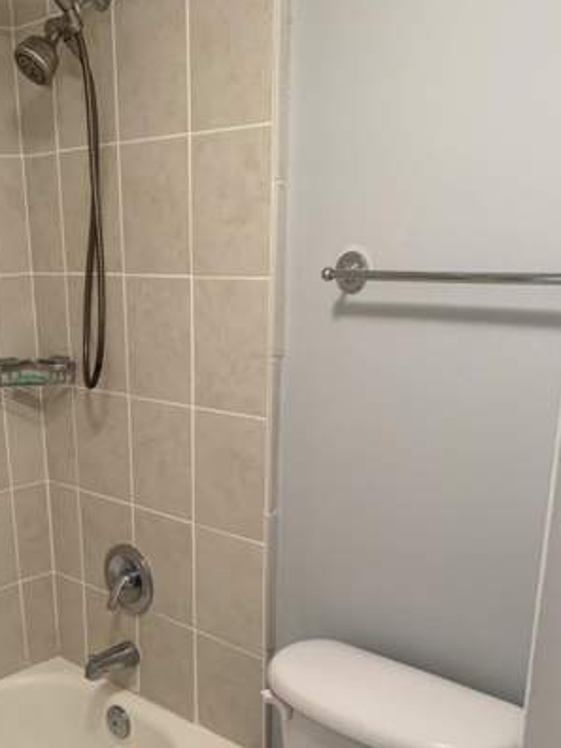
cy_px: 569
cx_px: 110
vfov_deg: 43.3
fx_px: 908
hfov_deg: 33.3
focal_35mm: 42
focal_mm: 4.25
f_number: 1.8
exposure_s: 1/60
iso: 100
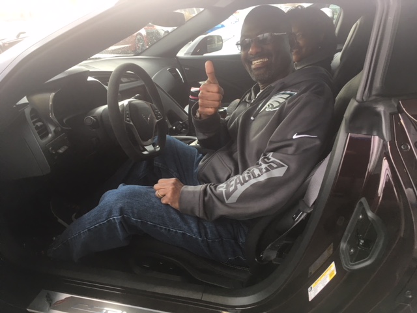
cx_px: 208
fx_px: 349
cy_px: 156
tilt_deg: -23.0
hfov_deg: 61.7
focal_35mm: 29
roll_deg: +2.7
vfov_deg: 48.2
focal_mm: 4.15
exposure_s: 1/40
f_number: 2.2
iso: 25
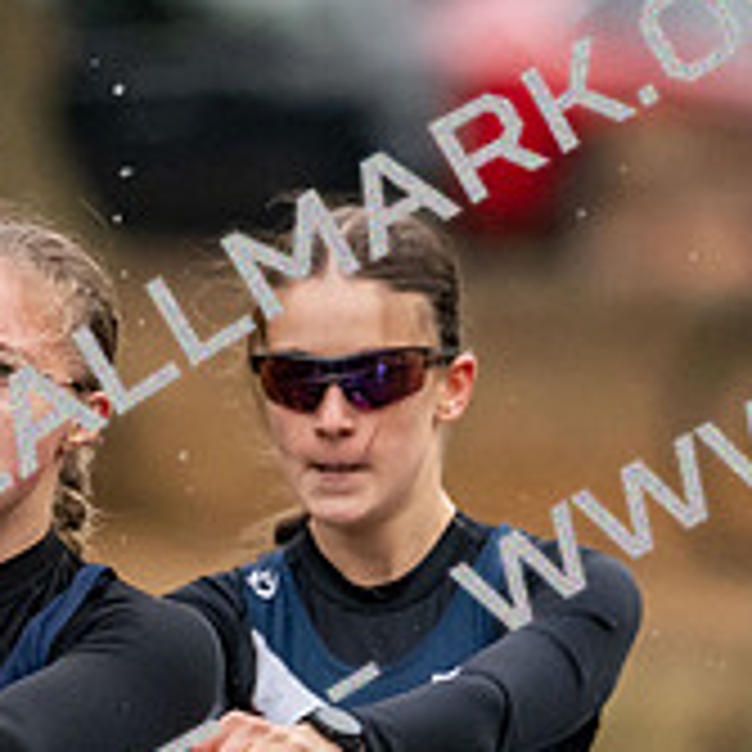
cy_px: 707
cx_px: 122
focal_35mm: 1774
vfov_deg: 1.0
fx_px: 43601
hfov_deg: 1.0
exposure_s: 1/2500
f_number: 4.5
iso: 2500
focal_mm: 400
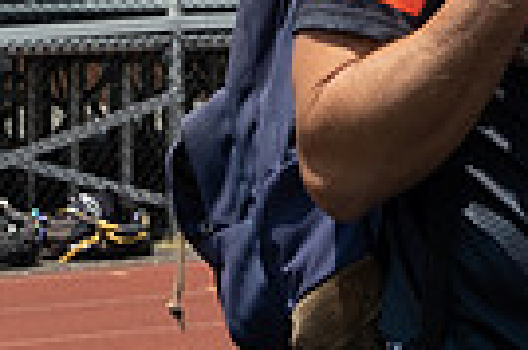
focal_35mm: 209
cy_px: -418
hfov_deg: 9.7
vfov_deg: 6.3
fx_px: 3062
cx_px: 627
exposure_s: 1/400
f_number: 8
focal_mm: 23
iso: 200
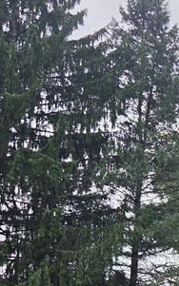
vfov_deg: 23.7
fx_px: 648
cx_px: 264
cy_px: 295
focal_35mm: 83
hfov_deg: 14.7
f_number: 1.8
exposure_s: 1/4456
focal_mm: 5.4
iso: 80
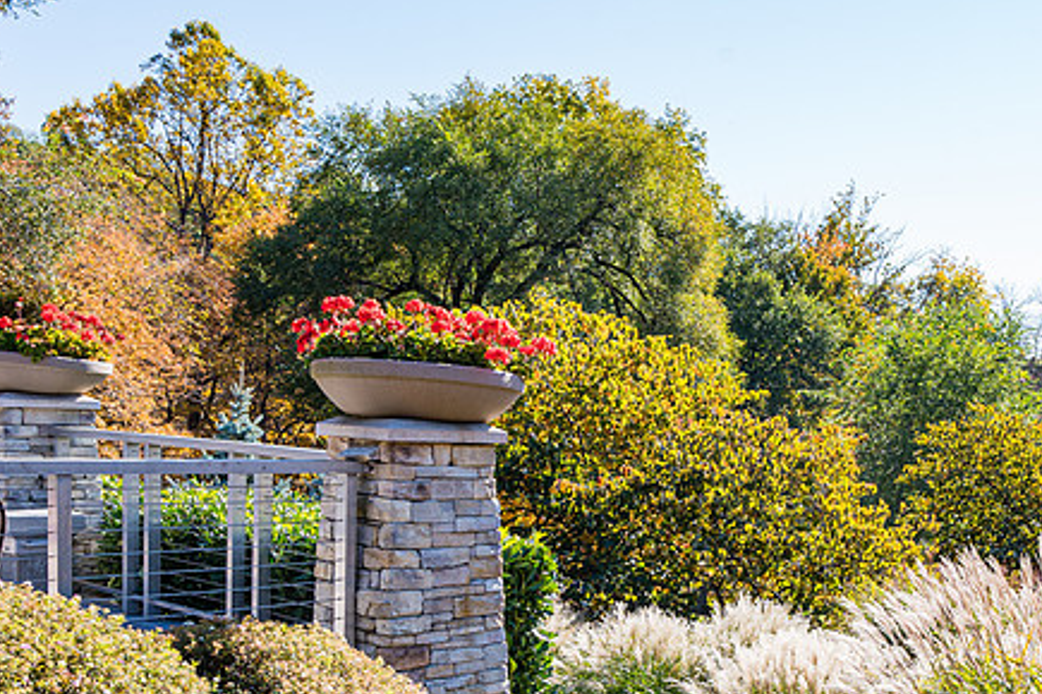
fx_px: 1331
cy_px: 559
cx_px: 741
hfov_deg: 41.8
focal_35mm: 46
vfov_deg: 28.6
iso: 125
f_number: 9
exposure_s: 1/125
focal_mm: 25
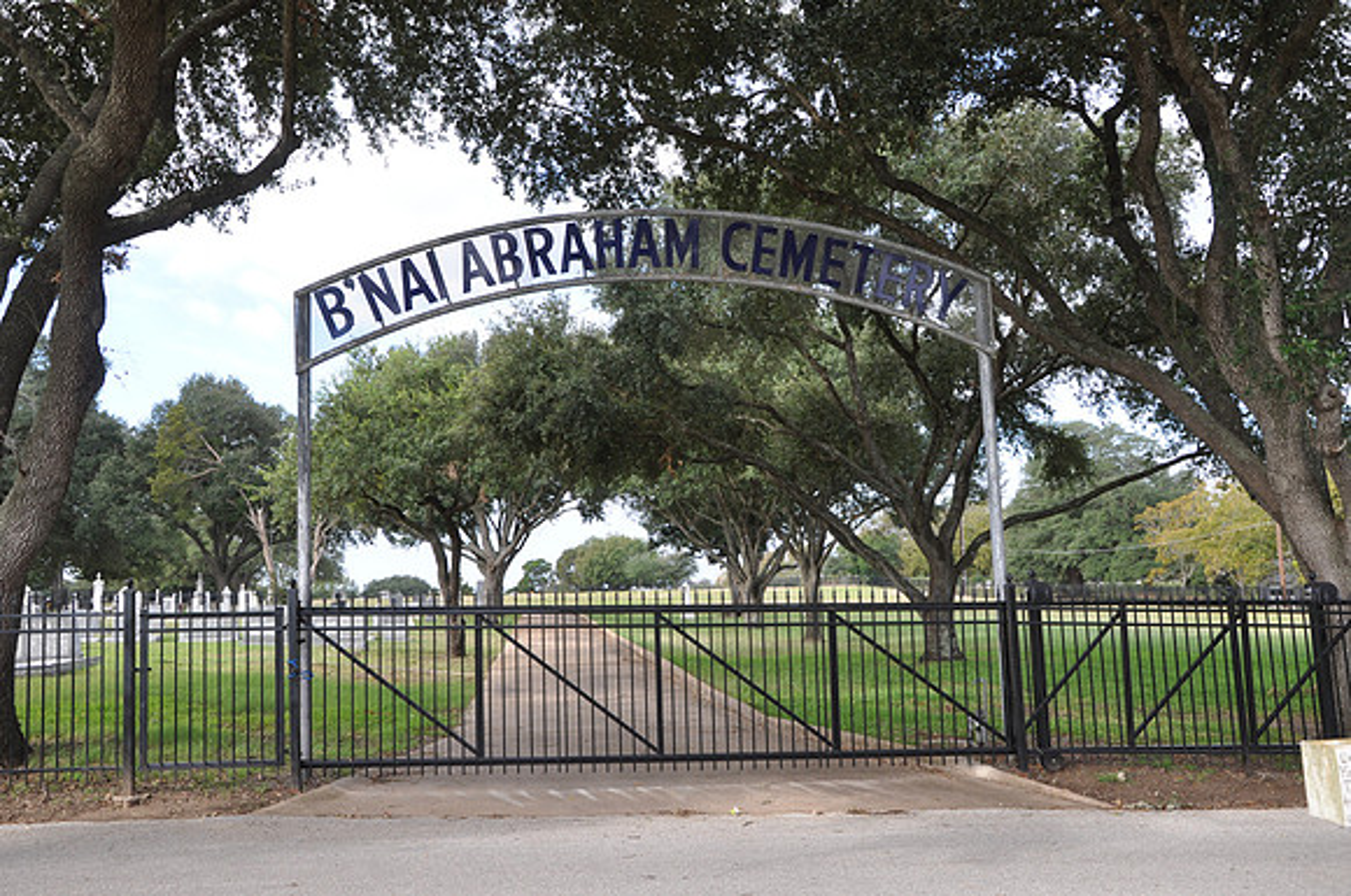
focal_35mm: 33
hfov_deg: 57.3
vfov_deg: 39.9
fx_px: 1237
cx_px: 676
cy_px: 448
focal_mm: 22
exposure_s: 1/80
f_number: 9
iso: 200
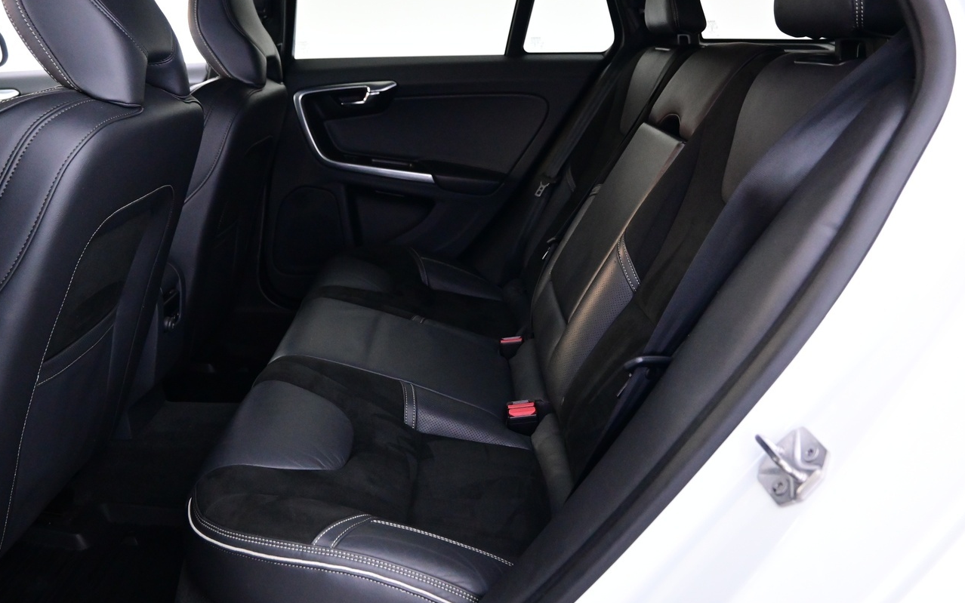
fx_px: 815
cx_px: 433
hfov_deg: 61.1
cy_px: 269
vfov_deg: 40.6
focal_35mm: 31
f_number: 3.5
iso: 3200
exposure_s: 1/25
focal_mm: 16
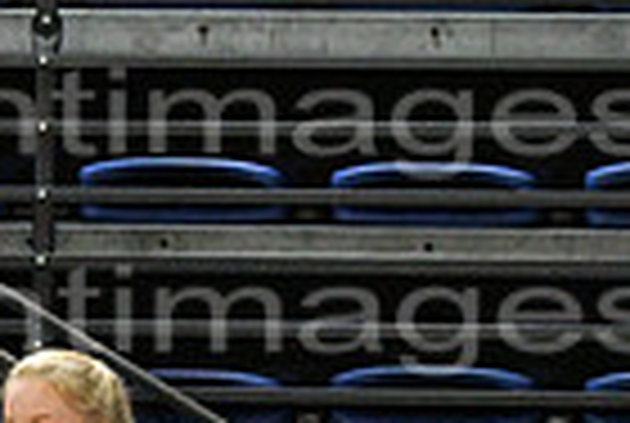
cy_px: 812
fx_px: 15222
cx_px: 50
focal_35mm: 868
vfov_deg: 1.6
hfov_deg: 2.4
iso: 8000
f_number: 4
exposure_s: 1/320
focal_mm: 140
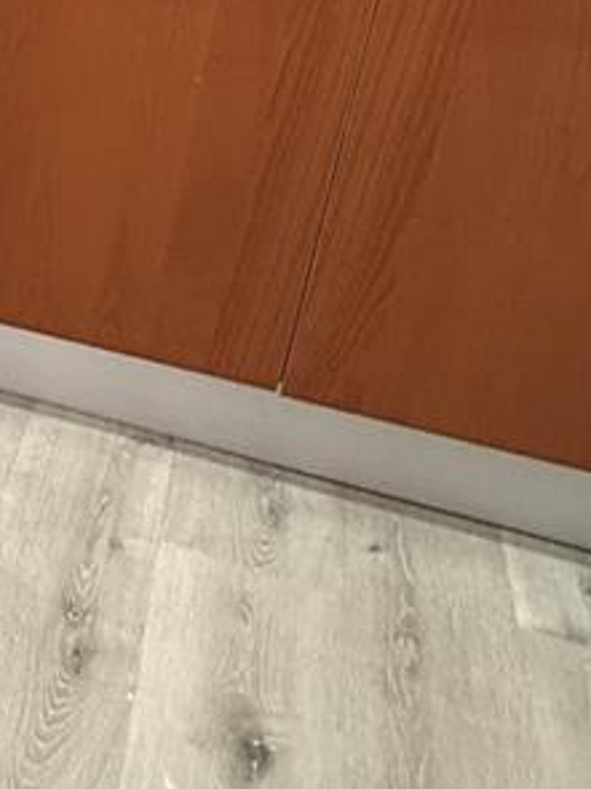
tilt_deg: -22.0
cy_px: 115
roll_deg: +1.1
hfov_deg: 18.6
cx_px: -532
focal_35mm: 57
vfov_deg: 32.5
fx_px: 1298
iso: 500
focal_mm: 2.22
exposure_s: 1/60
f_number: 2.2
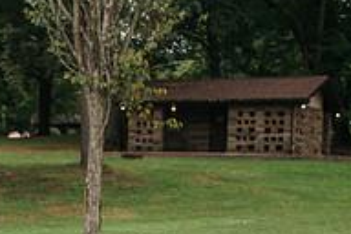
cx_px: -68
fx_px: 1033
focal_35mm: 106
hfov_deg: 18.3
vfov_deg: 12.7
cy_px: 248
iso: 100
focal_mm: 35
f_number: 3.2
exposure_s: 1/640
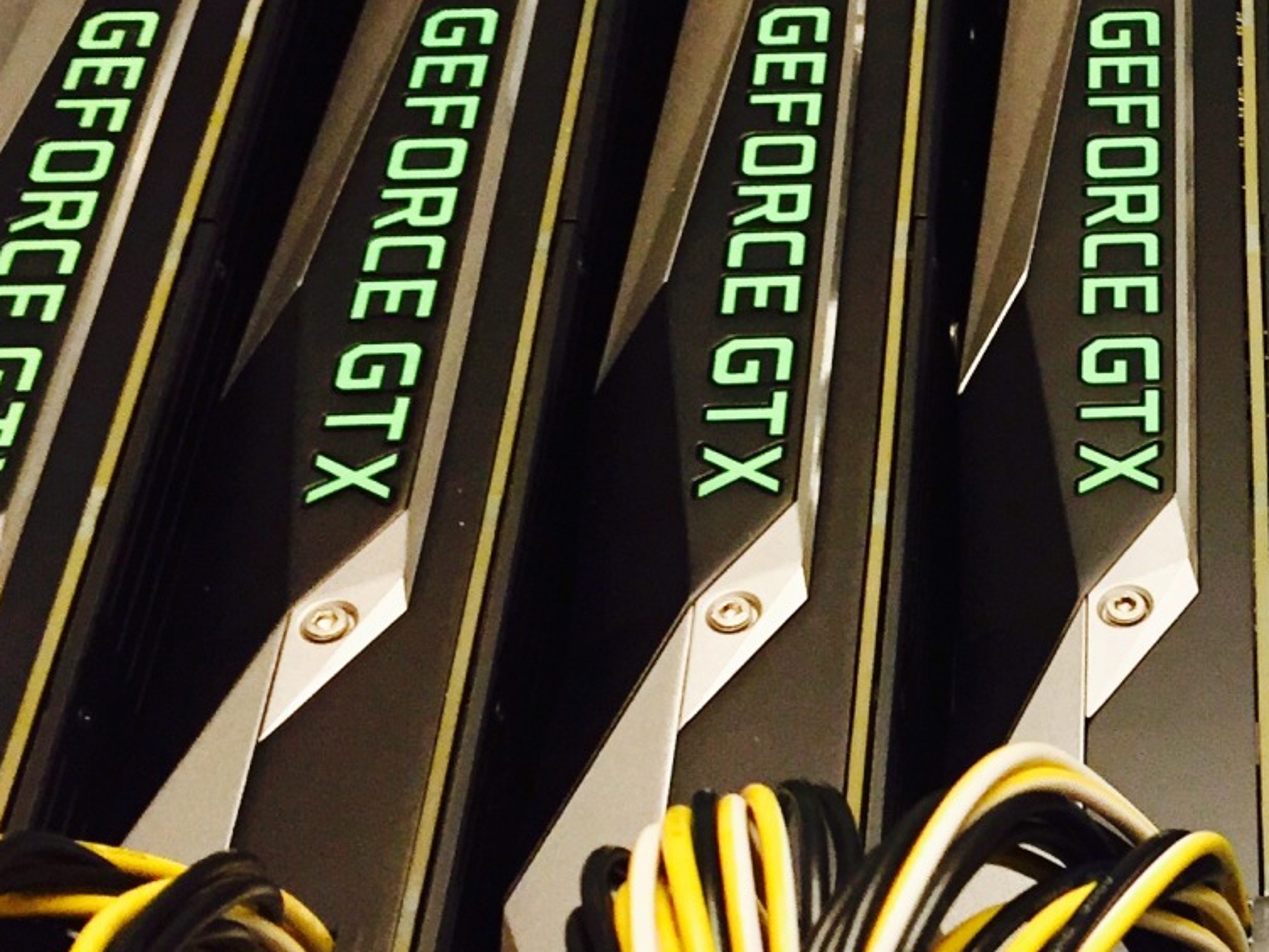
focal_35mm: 79
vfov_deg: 18.6
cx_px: 1446
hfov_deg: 23.0
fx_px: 2896
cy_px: 614
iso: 250
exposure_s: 1/20
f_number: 2.2
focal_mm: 4.15
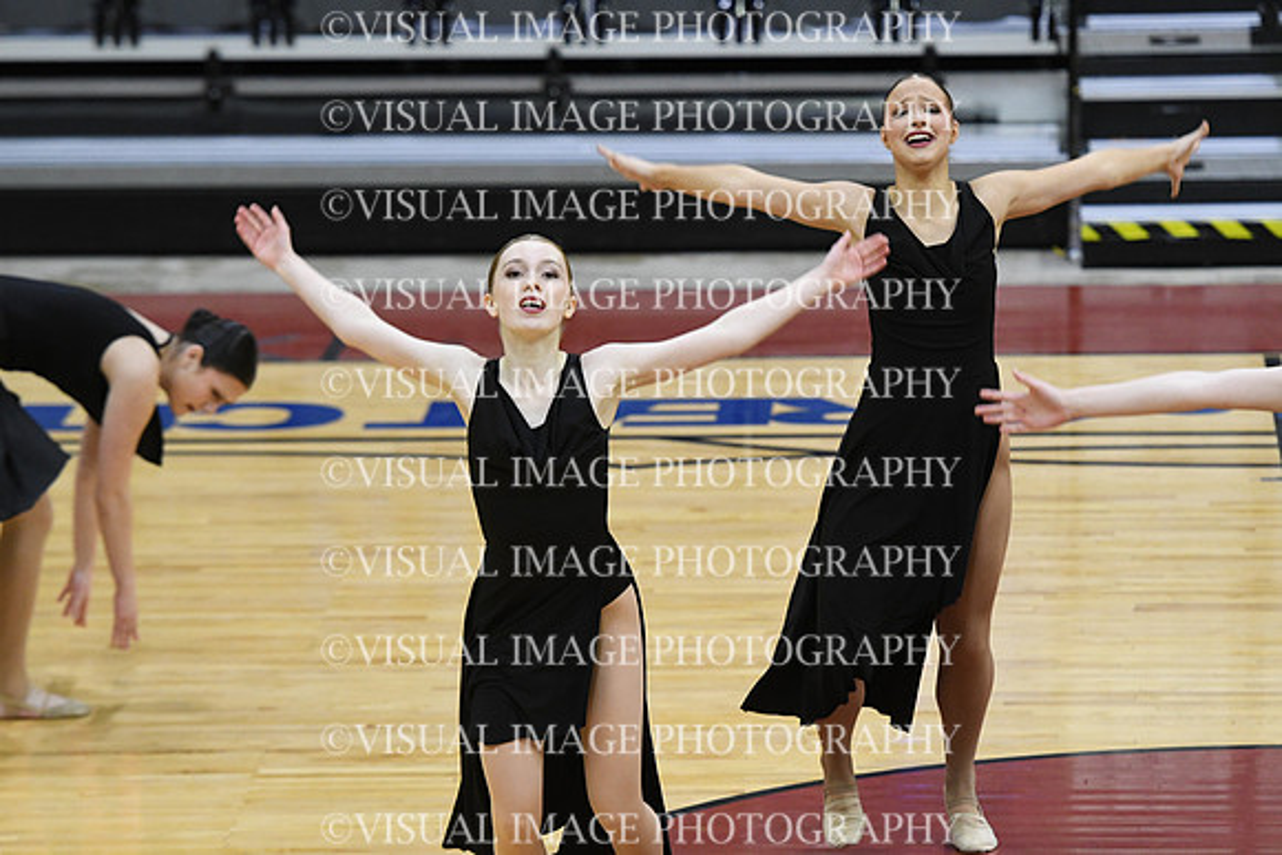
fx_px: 8798
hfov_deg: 8.3
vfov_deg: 5.6
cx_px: 641
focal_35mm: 247
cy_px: 428
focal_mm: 165
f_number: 3.5
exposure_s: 1/400
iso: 4000
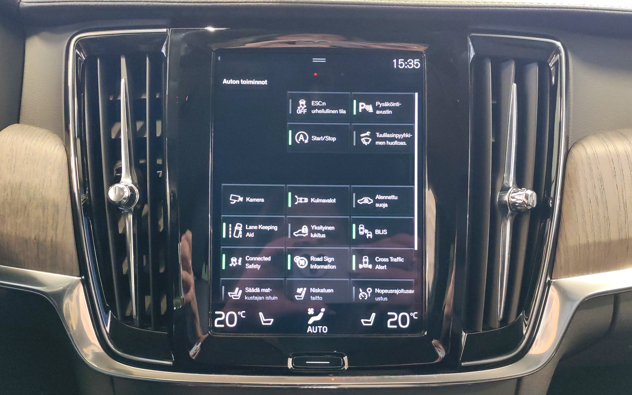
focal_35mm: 33
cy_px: 238
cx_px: 317
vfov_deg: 38.2
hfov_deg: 58.1
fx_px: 568
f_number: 1.9
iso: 2000
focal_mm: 6.12
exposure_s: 1/50
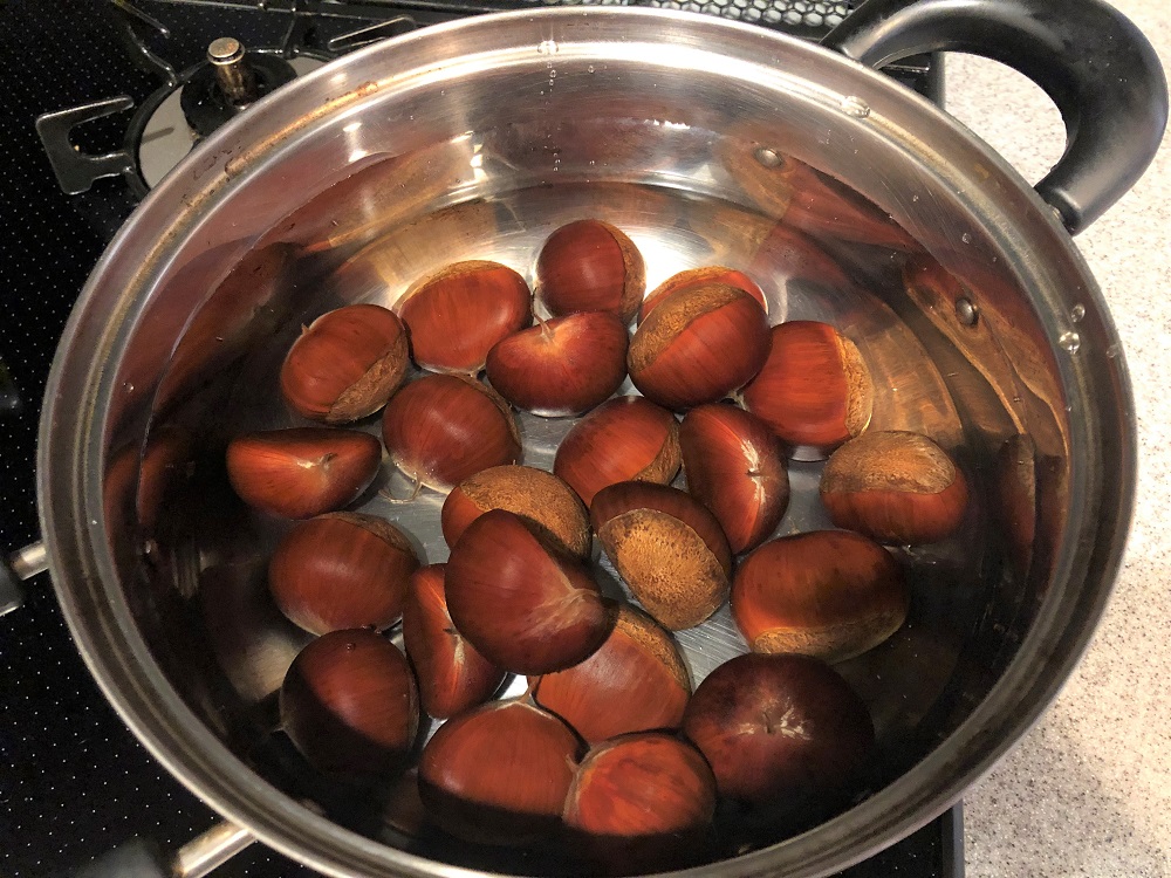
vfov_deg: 49.7
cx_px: 586
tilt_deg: -59.3
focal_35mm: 28
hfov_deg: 63.4
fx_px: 947
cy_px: 439
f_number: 1.8
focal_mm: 3.99
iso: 100
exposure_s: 1/5
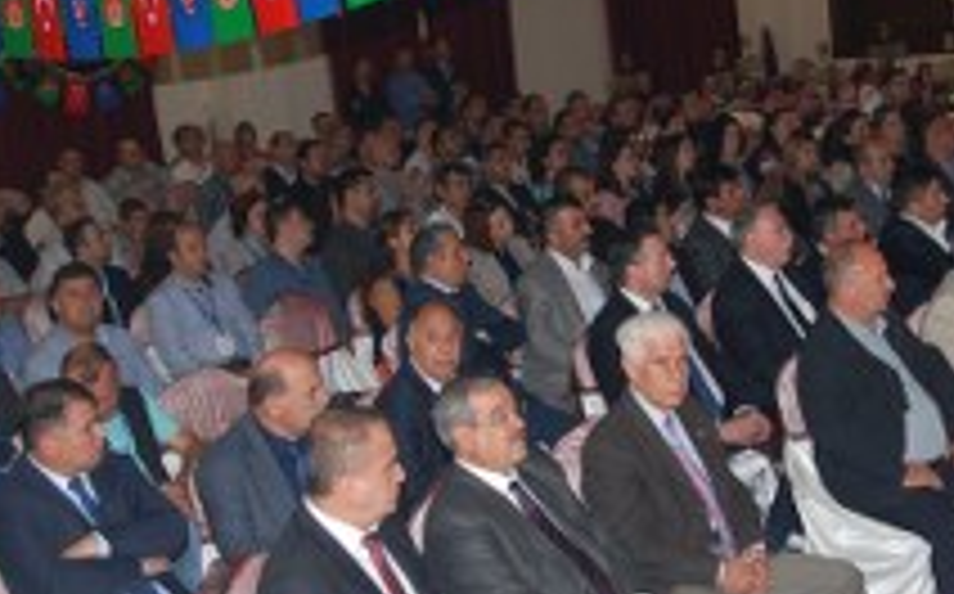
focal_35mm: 73
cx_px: 680
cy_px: 292
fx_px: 1896
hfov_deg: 28.0
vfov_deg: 17.8
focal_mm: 24
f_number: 4
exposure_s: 1/60
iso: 200
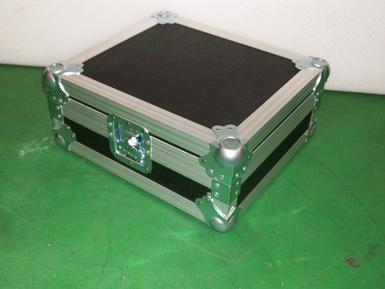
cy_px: 144
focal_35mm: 42
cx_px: 192
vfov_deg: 34.3
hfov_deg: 44.8
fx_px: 467
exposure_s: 1/46
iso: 160
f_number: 3.2
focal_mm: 7.1
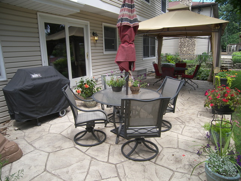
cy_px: 90
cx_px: 120
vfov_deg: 56.8
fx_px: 167
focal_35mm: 24
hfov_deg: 71.6
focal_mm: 5
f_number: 2.8
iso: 50
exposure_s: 1/320
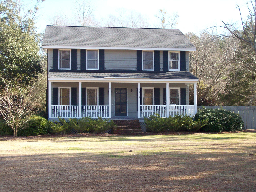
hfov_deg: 34.4
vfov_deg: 26.1
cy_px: 96
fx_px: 414
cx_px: 128
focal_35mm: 56
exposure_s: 1/284
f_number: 3.4
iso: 80
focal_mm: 9.4
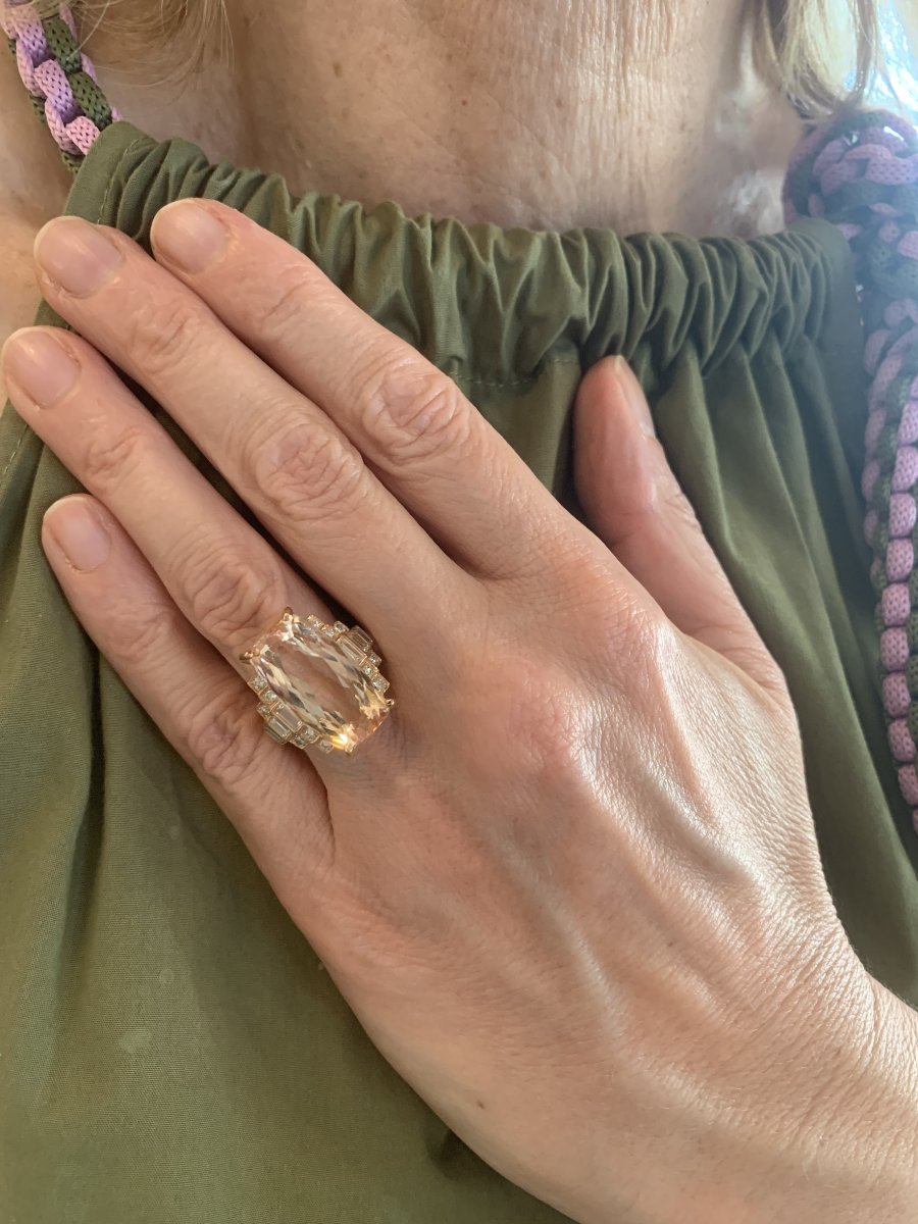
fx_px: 919
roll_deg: -3.4
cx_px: 459
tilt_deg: -16.6
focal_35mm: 26
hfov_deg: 53.1
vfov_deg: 67.3
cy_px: 612
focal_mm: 4.25
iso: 200
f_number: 1.8
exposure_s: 1/60
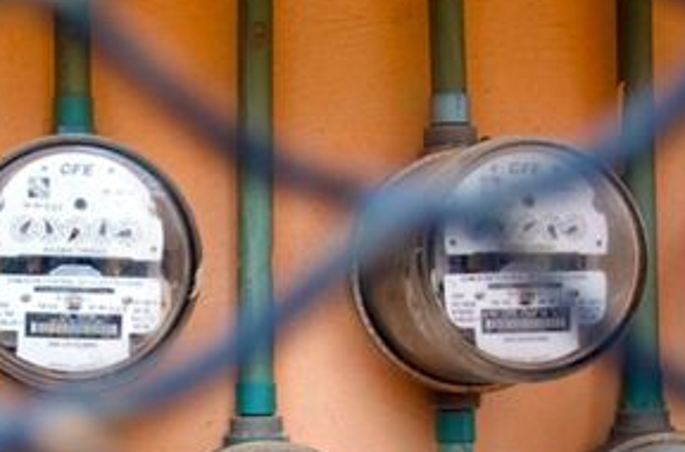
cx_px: 145
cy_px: 313
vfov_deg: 19.5
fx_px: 1309
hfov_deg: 28.7
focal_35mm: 69
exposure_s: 1/250
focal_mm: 20
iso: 400
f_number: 3.5
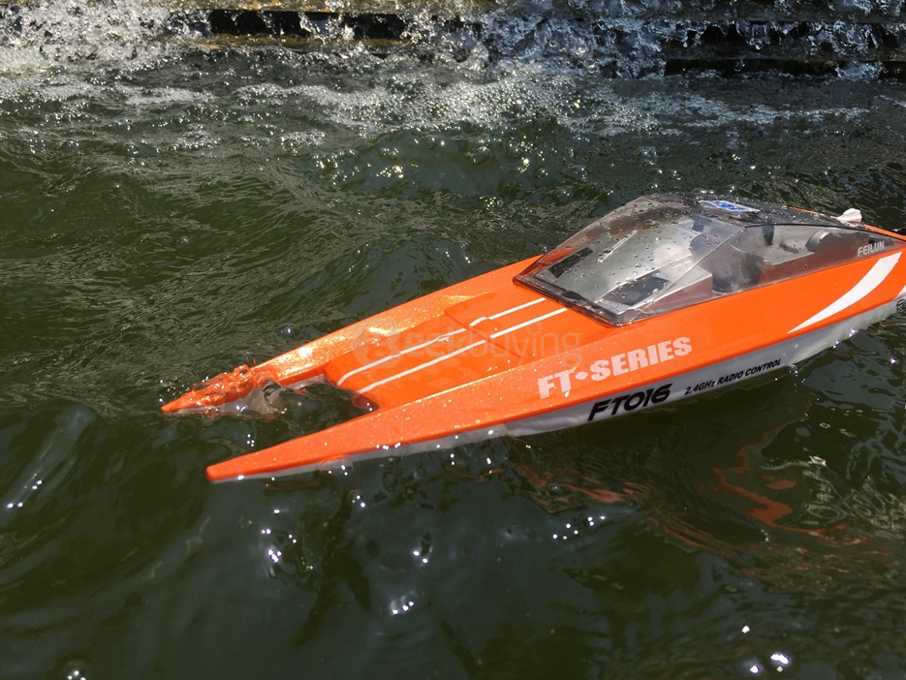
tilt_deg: -24.0
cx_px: 466
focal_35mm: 31
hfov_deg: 58.3
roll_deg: -5.1
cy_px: 343
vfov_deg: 45.5
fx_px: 812
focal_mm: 4.15
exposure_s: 1/1883
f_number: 2.2
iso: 32
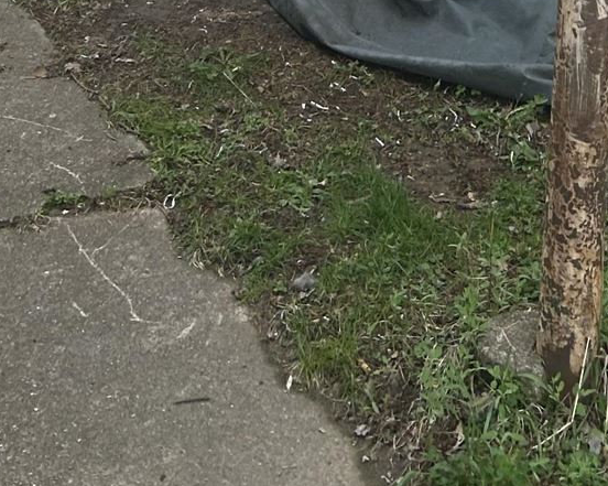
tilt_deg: -1.0
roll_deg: -3.1
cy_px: -682
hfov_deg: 17.7
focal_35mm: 106
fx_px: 1906
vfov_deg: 11.8
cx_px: 587
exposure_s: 1/190
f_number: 1.5
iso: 50
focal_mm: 5.7
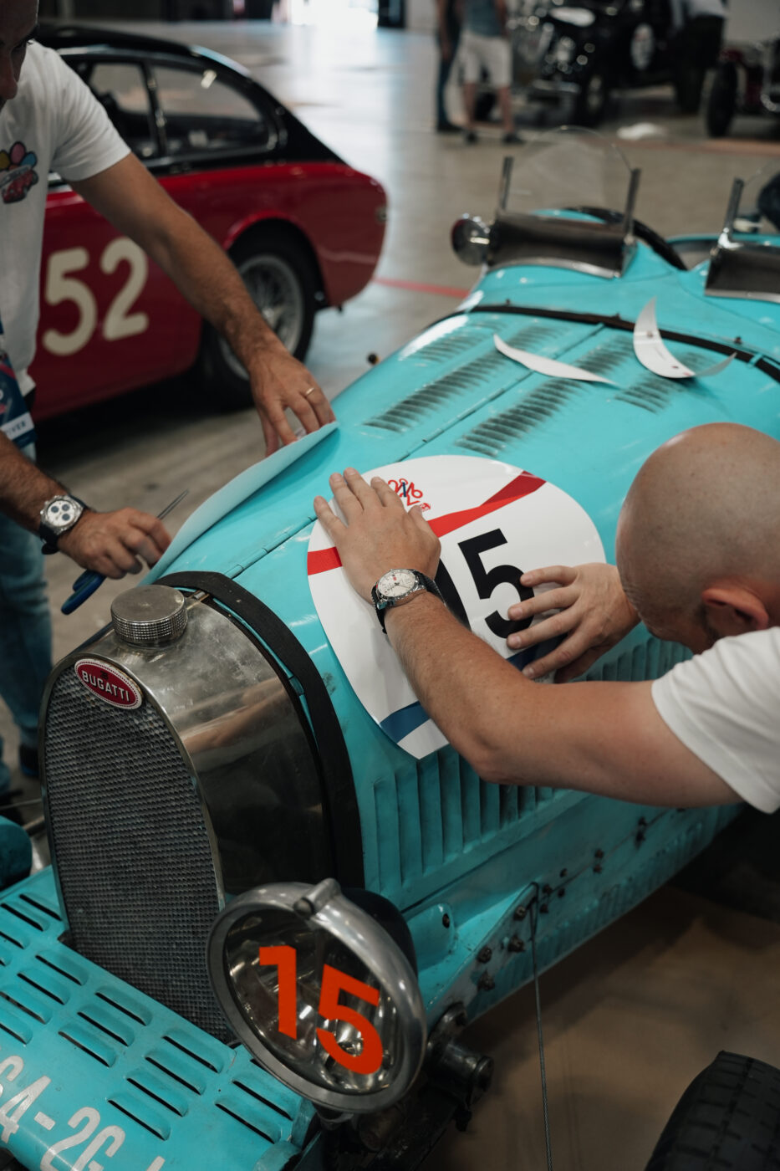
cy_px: 586
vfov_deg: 54.4
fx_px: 1138
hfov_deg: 37.8
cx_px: 390
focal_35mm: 35
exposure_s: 1/100
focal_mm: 35
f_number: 2.8
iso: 640
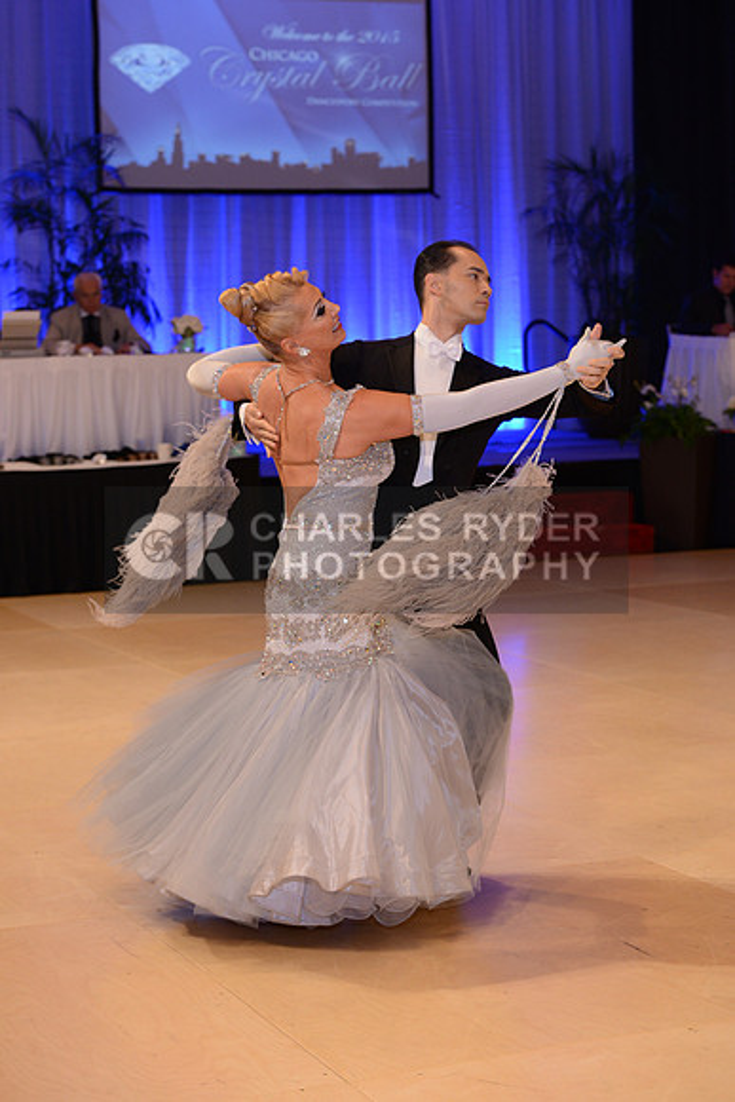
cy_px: 551
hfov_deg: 16.7
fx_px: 2510
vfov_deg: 24.8
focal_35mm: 82
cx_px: 368
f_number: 5.6
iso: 1250
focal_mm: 82
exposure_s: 1/250
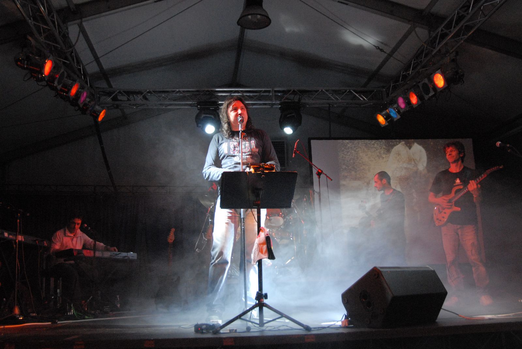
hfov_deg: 53.1
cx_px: 261
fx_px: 523
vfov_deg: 37.0
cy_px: 174
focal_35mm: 36
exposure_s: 1/60
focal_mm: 24
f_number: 4
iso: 1600
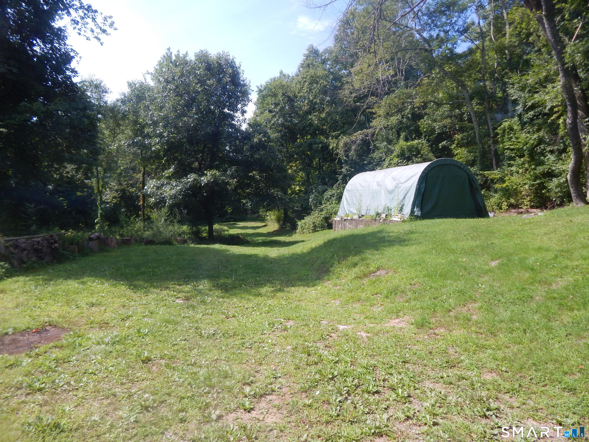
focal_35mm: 22
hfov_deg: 76.4
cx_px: 294
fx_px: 374
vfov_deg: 61.1
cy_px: 221
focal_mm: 4
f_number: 3
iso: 125
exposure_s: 1/800
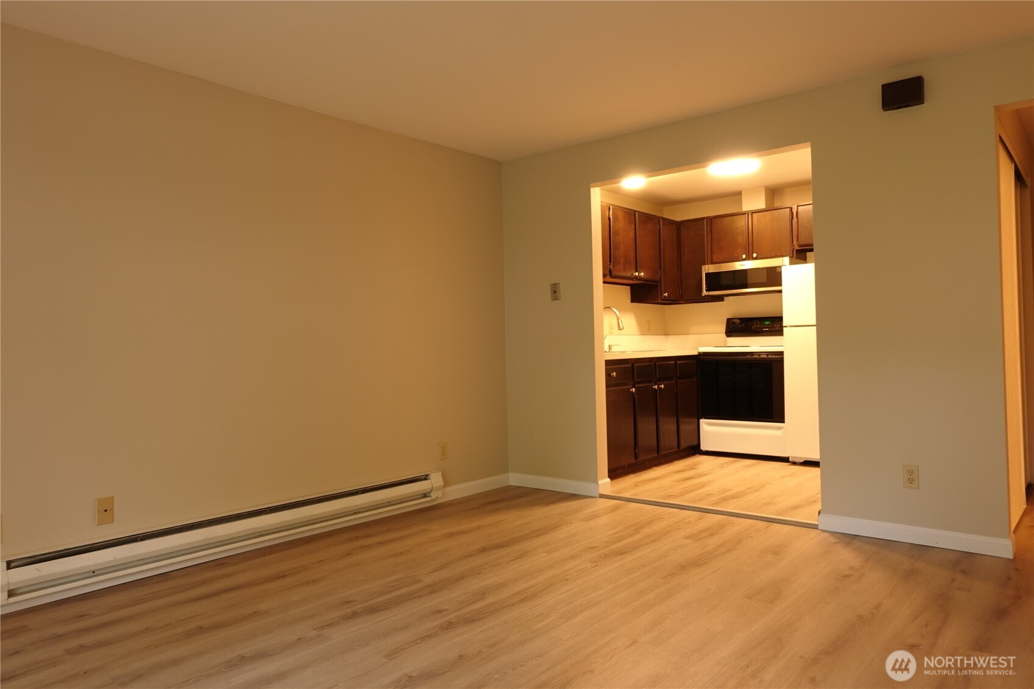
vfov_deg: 53.1
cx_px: 517
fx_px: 689
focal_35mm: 24
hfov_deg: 73.7
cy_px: 344
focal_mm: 9.4
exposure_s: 1.3
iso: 100
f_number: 8
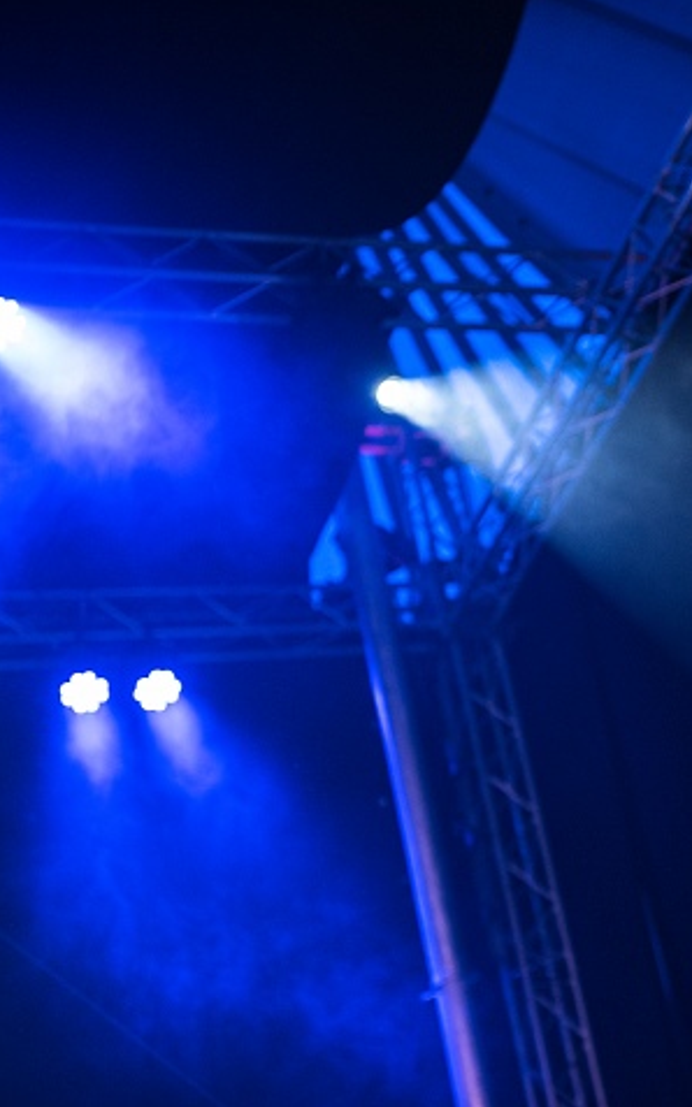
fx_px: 2324
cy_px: 554
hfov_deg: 16.5
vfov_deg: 26.8
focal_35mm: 77
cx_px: 718
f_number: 2.8
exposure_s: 1/100
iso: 1250
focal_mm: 50
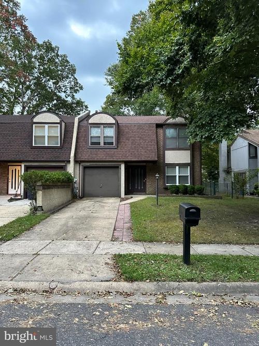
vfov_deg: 71.6
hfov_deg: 56.8
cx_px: 130
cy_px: 173
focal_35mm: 24
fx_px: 240
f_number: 1.78
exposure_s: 1/60
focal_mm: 6.86
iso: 500
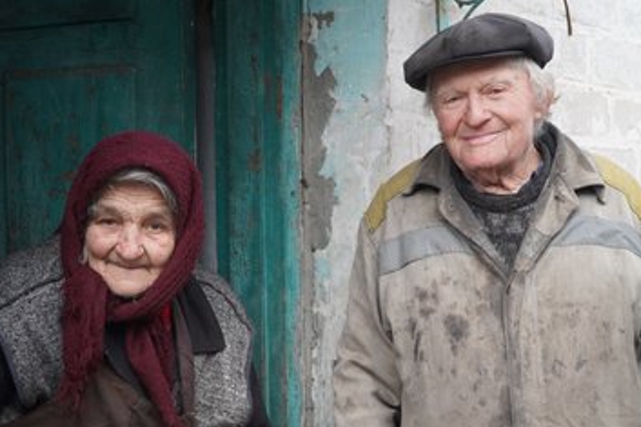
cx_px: 320
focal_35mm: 77
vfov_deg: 17.8
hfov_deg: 26.5
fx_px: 1363
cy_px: 239
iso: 1000
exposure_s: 1/160
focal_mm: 45
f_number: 4
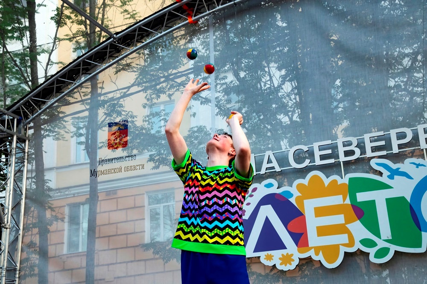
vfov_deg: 23.3
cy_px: 142
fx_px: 687
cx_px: 214
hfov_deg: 34.5
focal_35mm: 58
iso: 2000
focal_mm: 58
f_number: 11
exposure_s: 1/250
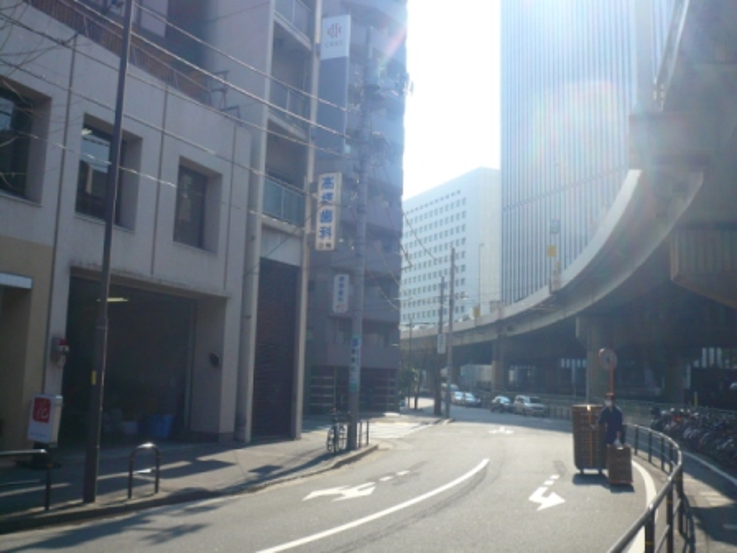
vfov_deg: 40.7
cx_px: 368
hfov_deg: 52.6
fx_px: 745
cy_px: 276
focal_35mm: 35
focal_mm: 5.7
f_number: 9
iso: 100
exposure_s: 1/125
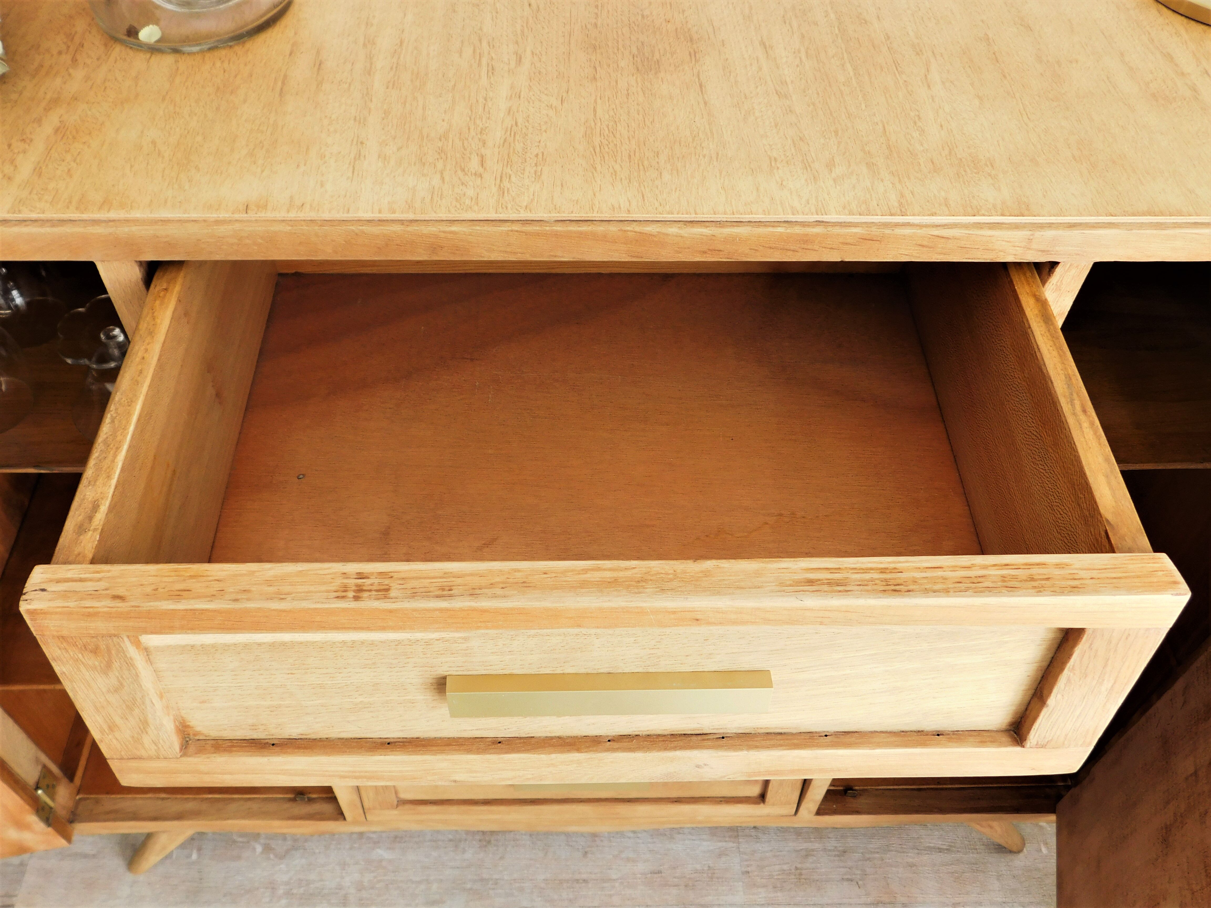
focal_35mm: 30
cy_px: 454
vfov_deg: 46.8
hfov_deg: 60.0
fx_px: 1050
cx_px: 606
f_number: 3.2
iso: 125
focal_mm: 5.3
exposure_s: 1/30
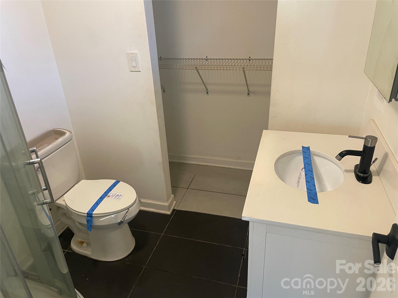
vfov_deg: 53.1
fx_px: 299
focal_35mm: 26
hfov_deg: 67.3
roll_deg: +2.9
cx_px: 199
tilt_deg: -25.2
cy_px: 149
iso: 100
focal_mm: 4.2
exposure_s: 1/60
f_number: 1.6
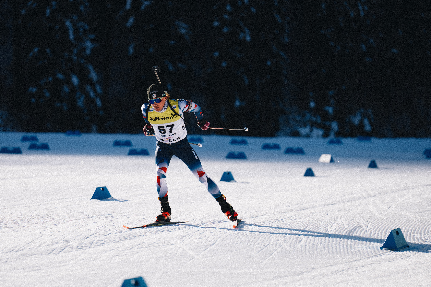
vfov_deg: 6.3
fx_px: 2598
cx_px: 206
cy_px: 138
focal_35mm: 217
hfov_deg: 9.5
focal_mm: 200
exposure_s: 1/8000
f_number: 2.8
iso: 200
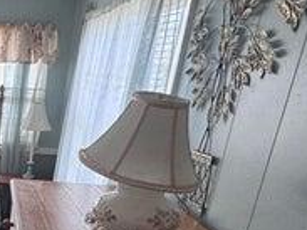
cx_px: -75
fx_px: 434
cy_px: 213
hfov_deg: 31.5
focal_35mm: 49
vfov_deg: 28.3
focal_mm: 2.22
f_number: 2.2
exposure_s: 1/99
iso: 100
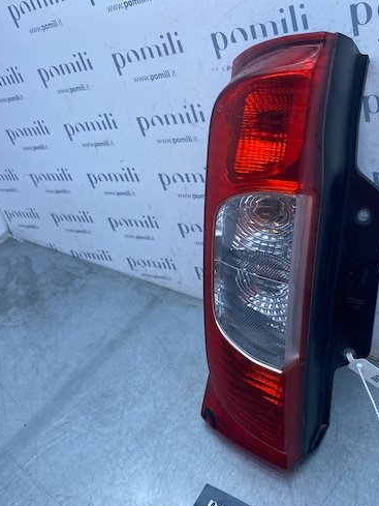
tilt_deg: -41.8
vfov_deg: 53.8
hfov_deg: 41.6
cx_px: 227
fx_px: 496
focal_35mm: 34
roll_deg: +10.7
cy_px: 289
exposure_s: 1/919
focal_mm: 4.25
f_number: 1.8
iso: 32
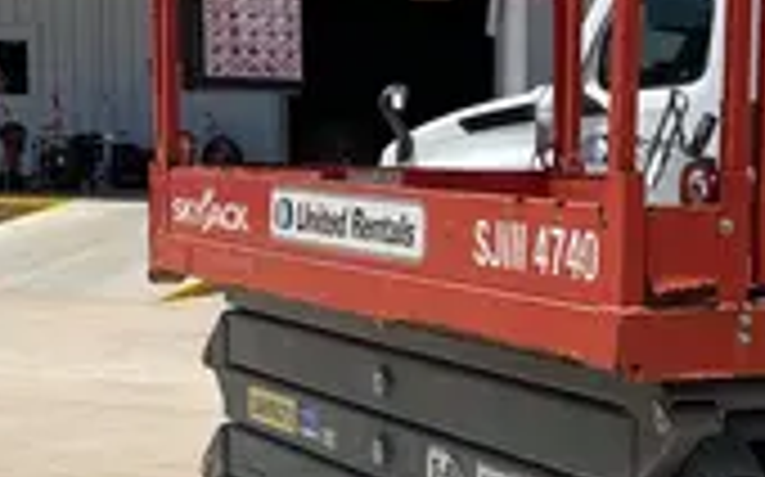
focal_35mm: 89
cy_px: 376
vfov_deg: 14.6
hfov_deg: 22.5
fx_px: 1854
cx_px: 747
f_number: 1.6
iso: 50
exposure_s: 1/4484
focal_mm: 5.1
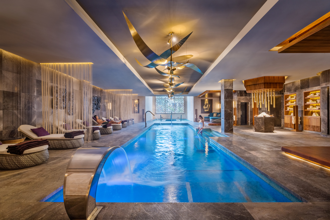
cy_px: 110
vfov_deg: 73.8
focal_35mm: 16
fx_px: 147
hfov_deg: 96.7
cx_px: 165
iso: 400
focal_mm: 16
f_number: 11
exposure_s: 1/6
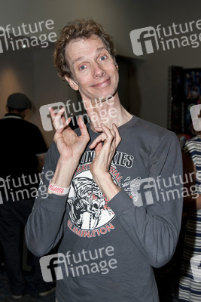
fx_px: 284
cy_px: 151
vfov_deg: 55.8
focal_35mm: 34
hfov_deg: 38.9
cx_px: 100
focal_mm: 34
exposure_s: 1/400
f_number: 4
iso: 400
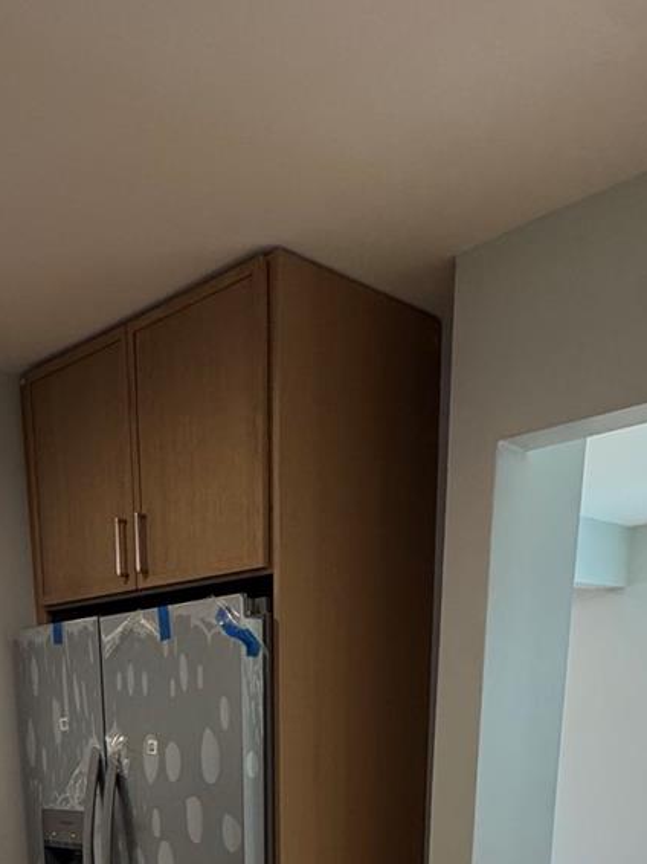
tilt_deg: -16.8
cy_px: 1001
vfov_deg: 38.3
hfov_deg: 37.1
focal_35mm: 38
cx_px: 191
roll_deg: +2.1
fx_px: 948
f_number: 2.2
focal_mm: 2.22
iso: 320
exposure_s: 1/120
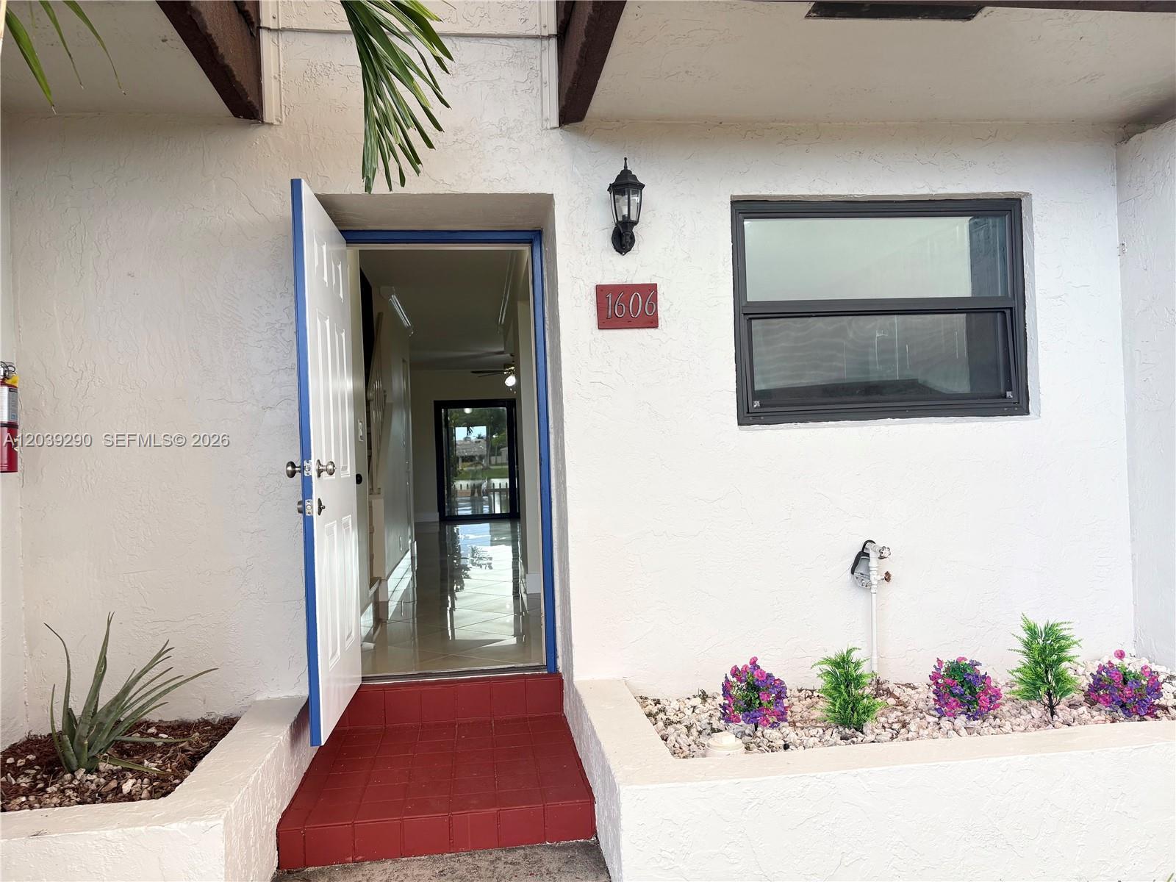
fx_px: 883
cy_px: 441
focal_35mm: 26
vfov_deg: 53.1
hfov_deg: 67.3
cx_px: 588
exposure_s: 1/299
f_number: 1.6
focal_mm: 5.96
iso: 40
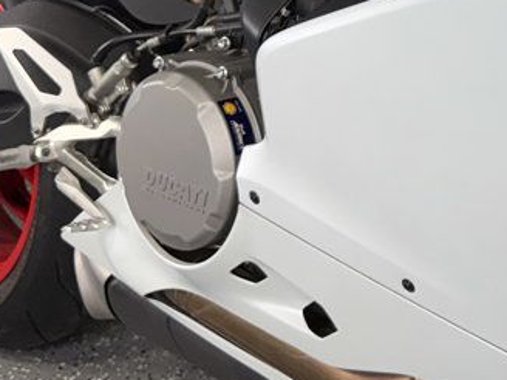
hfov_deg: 24.4
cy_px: -68
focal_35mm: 75
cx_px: 547
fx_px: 1098
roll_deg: +0.8
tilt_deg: -11.3
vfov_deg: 18.7
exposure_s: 1/63
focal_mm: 6.76
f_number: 1.78
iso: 50
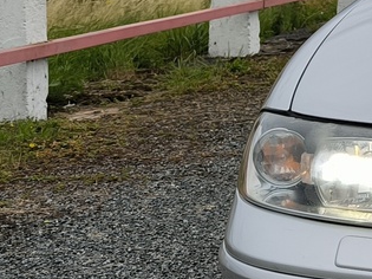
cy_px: -19
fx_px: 1311
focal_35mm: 122
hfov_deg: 13.4
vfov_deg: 12.0
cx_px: 787
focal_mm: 6.92
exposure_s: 1/1600
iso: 50
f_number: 1.9
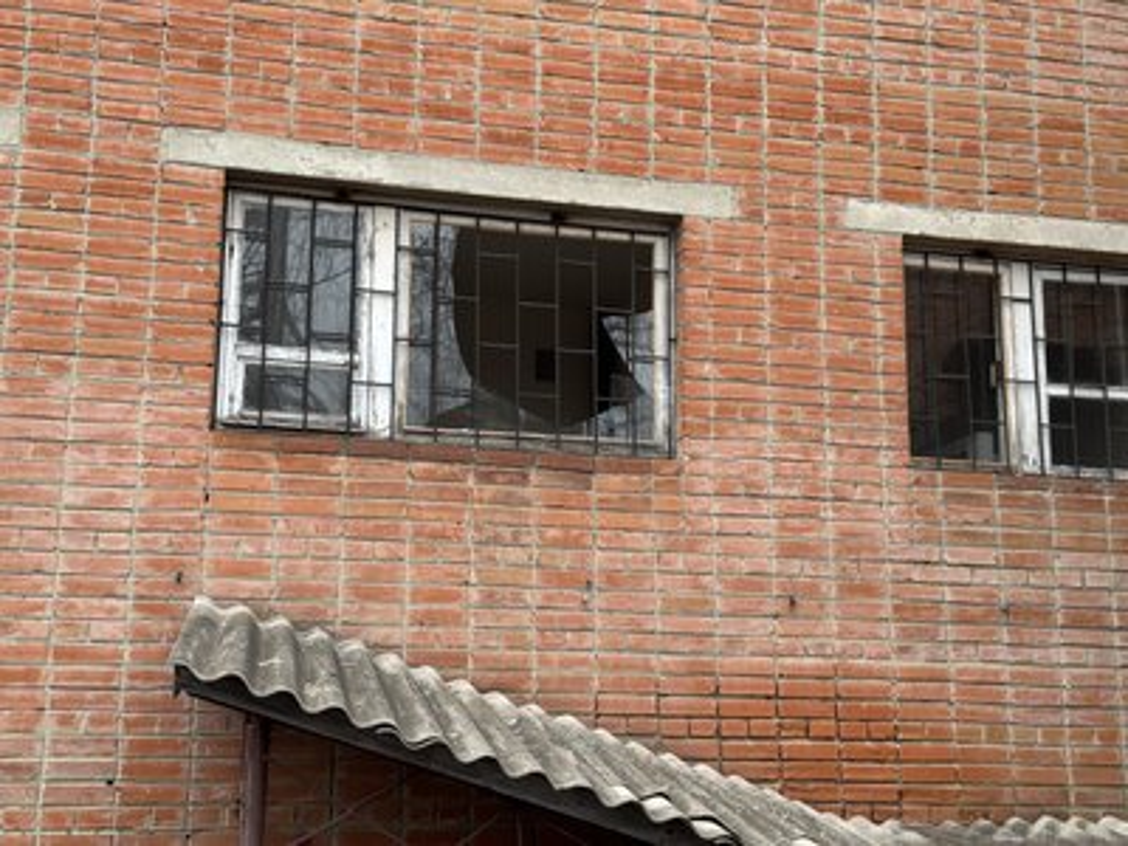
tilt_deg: +13.8
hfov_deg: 39.7
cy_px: 423
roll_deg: -1.0
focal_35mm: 48
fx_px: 1564
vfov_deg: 30.3
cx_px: 564
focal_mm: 6.76
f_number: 1.78
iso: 64
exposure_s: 1/621
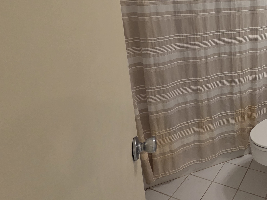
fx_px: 208
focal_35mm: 27
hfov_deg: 54.7
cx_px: 251
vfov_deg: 47.4
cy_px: 30
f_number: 2.2
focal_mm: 2.2
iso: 200
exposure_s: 1/60
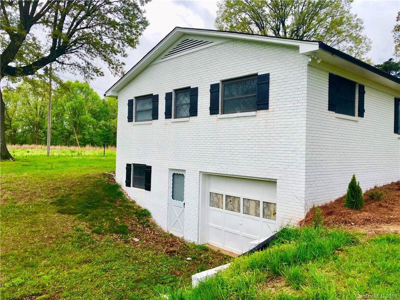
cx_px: 200
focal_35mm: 28
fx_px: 324
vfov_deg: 49.7
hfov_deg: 63.4
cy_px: 150
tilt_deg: +0.2
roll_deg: -2.1
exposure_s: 1/1453
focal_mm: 3.99
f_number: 1.8
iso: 20
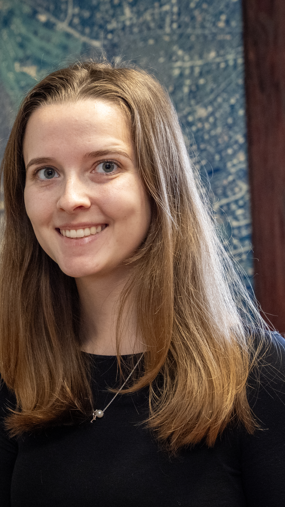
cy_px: 256
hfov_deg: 10.8
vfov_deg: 19.3
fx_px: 1492
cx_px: -38
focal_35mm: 111
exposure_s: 1/160
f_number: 5
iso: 5000
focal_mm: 70
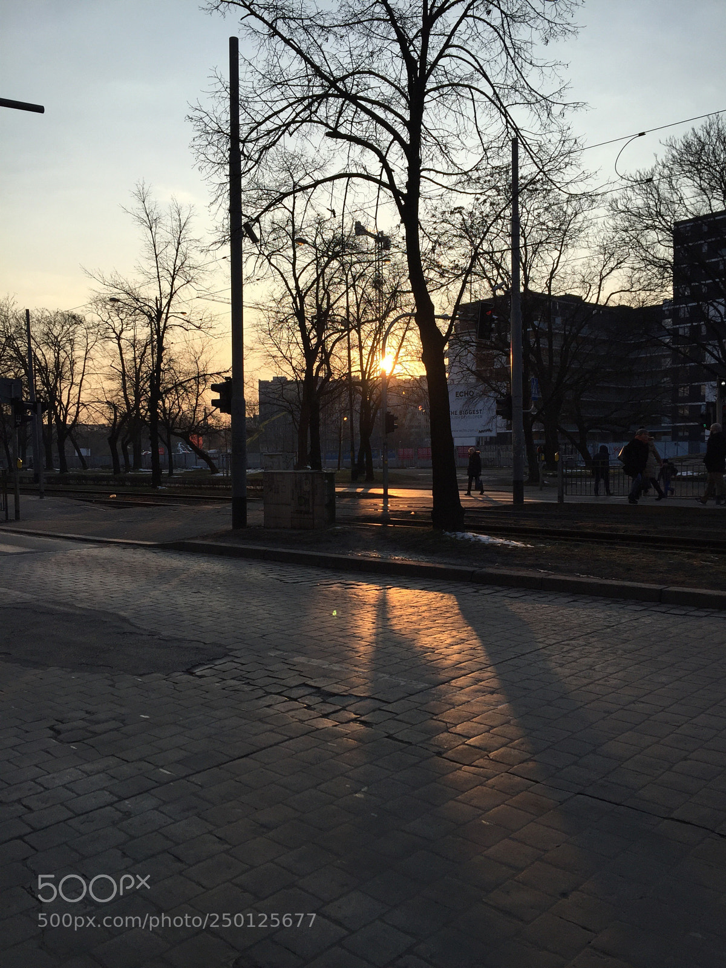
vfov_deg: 61.7
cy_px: 484
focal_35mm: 29
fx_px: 811
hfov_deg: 48.2
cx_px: 363
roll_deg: +0.0
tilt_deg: -1.5
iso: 32
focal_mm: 4.15
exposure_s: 1/1276
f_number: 2.2
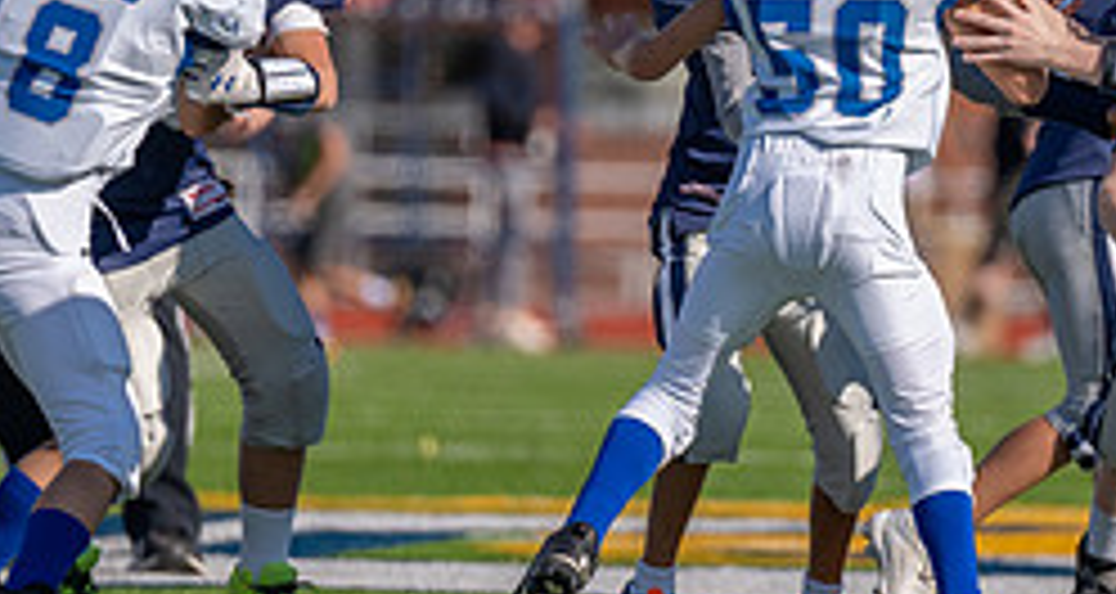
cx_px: 1024
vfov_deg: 1.6
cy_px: 210
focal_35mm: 725
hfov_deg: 3.0
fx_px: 21183
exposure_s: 1/3200
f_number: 3.2
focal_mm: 200
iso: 160
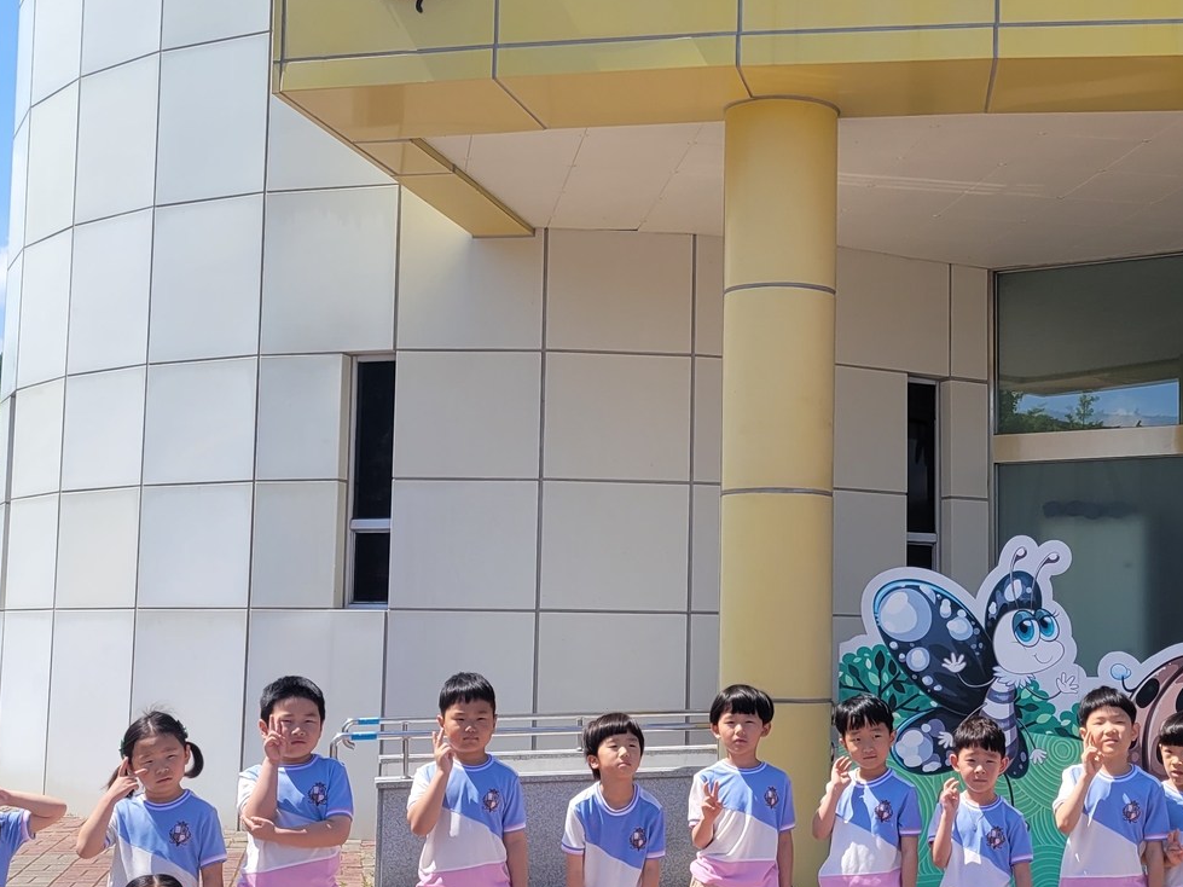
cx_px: 736
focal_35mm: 51
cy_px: 457
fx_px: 1743
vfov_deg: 28.6
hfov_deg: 37.3
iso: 40
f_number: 1.8
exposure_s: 1/2128
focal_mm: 5.4
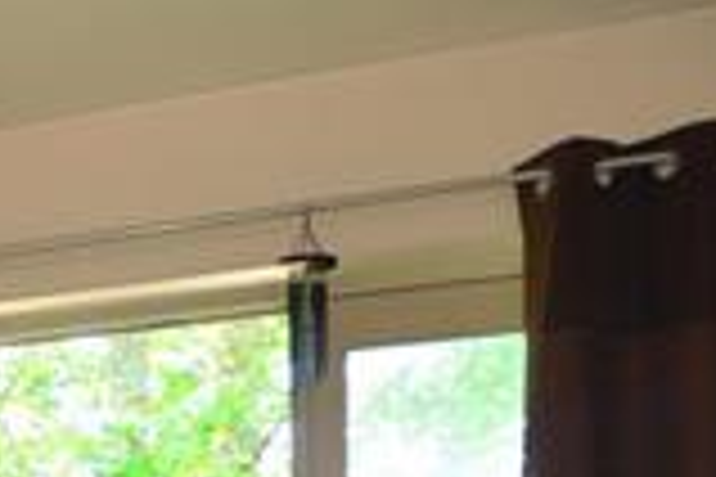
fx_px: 1631
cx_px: -941
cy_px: 792
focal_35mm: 82
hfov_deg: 15.5
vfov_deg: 15.0
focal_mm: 10
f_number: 7.1
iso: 200
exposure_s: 1/8
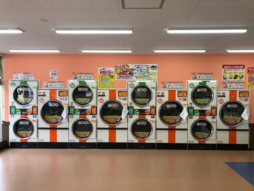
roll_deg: +1.0
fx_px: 205
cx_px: 127
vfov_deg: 49.7
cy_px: 96
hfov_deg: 63.4
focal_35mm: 28
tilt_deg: -1.5
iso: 20
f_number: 1.8
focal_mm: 3.99
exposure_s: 1/112
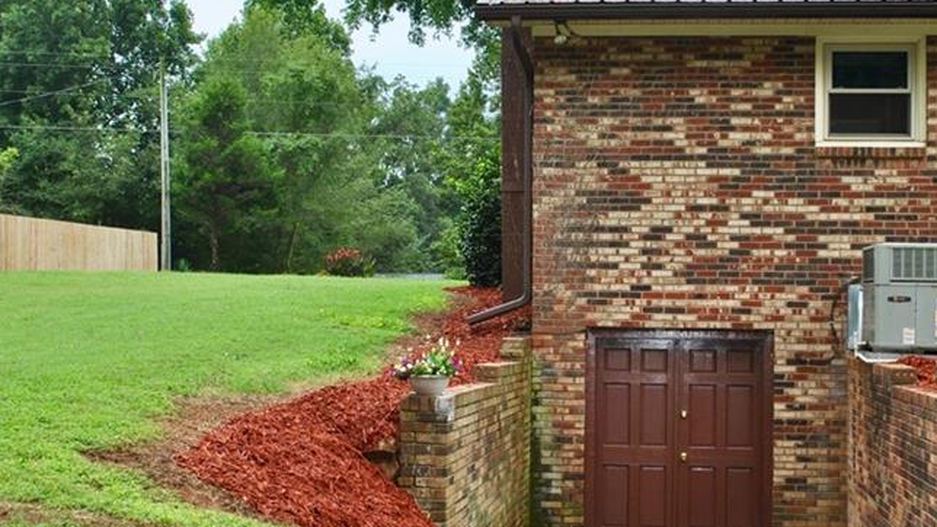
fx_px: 1615
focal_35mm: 65
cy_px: 243
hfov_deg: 32.3
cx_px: 501
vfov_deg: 18.5
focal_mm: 26
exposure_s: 1/200
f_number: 5.6
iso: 100
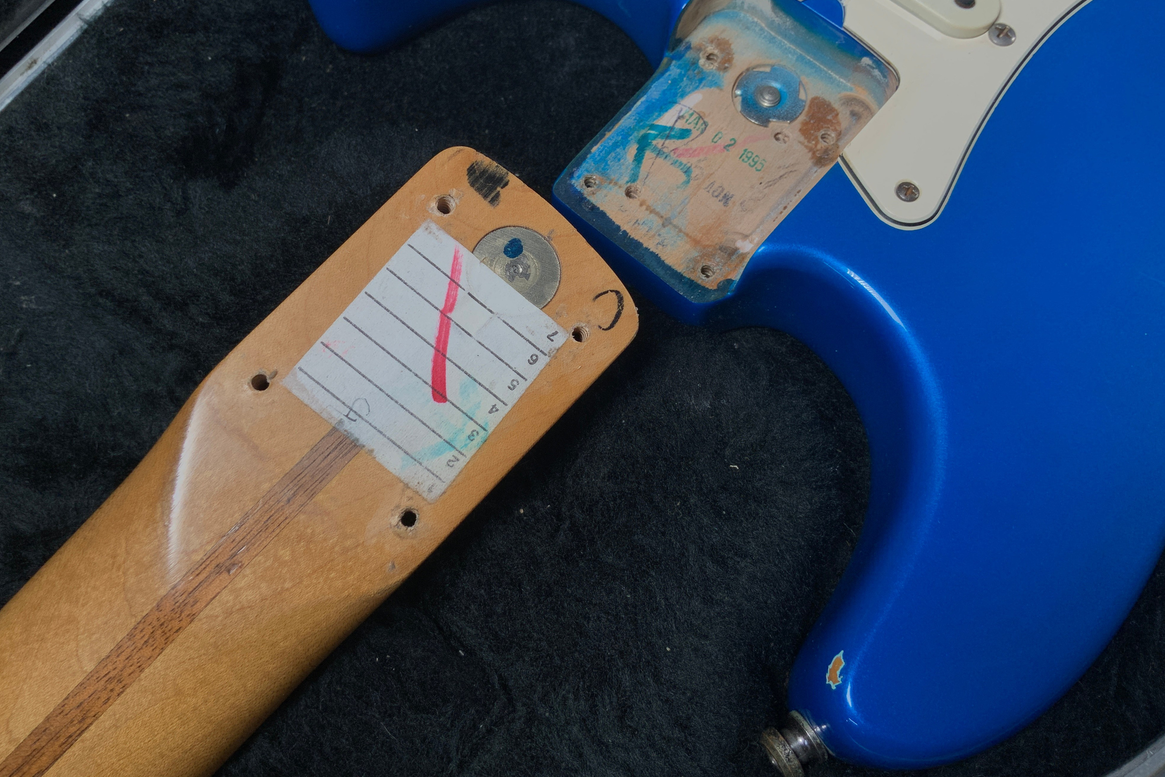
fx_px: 1003
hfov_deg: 60.3
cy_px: 346
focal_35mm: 31
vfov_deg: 42.3
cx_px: 579
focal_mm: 3
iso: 25
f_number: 1.8
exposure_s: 1/156
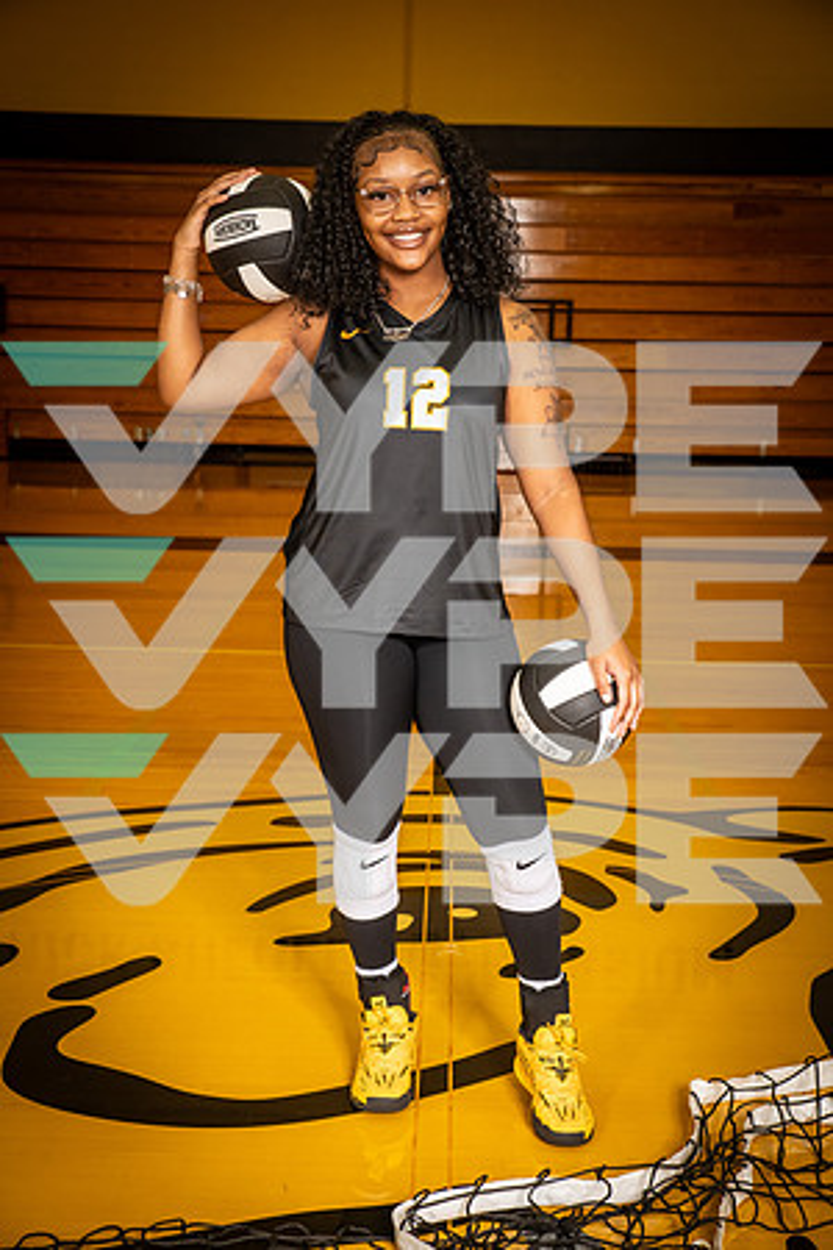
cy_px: 625
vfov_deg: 36.2
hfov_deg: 24.6
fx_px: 1909
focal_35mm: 55
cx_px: 416
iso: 800
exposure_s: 1/320
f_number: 7.1
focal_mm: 55
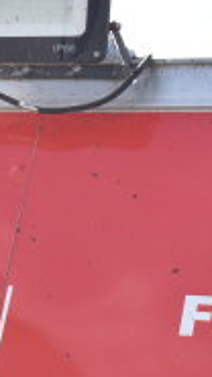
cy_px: 164
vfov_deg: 12.2
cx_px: -367
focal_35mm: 176
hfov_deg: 6.4
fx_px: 1760
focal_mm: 34
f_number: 9
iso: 200
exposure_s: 1/320
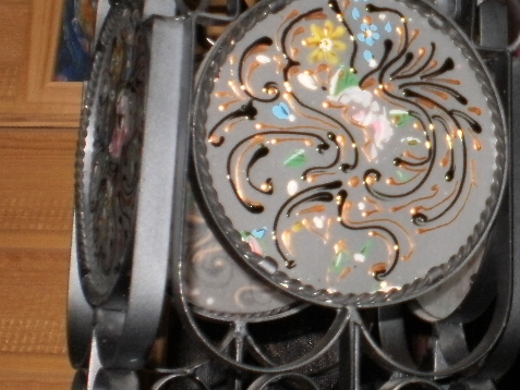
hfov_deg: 19.0
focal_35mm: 102
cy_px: 126
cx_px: 449
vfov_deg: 14.5
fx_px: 1533
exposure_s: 1/30
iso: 125
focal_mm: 6.3
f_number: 3.1
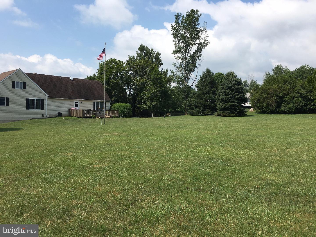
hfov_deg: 61.7
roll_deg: -1.1
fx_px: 265
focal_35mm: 29
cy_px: 118
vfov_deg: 48.2
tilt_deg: -1.5
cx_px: 158
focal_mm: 4.15
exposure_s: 1/2198
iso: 25
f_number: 2.2
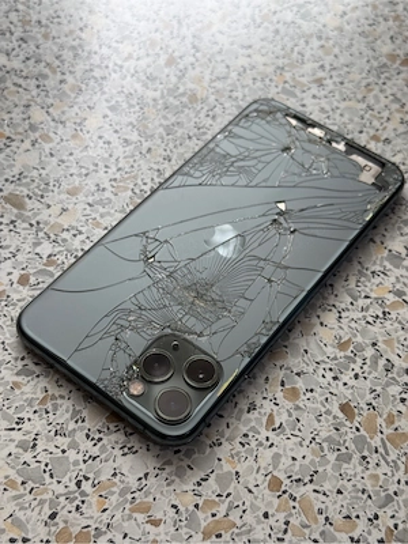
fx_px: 754
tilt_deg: -54.2
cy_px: 272
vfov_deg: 39.7
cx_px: 204
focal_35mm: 48
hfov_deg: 30.3
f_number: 1.78
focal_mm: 6.76
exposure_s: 1/210
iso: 160
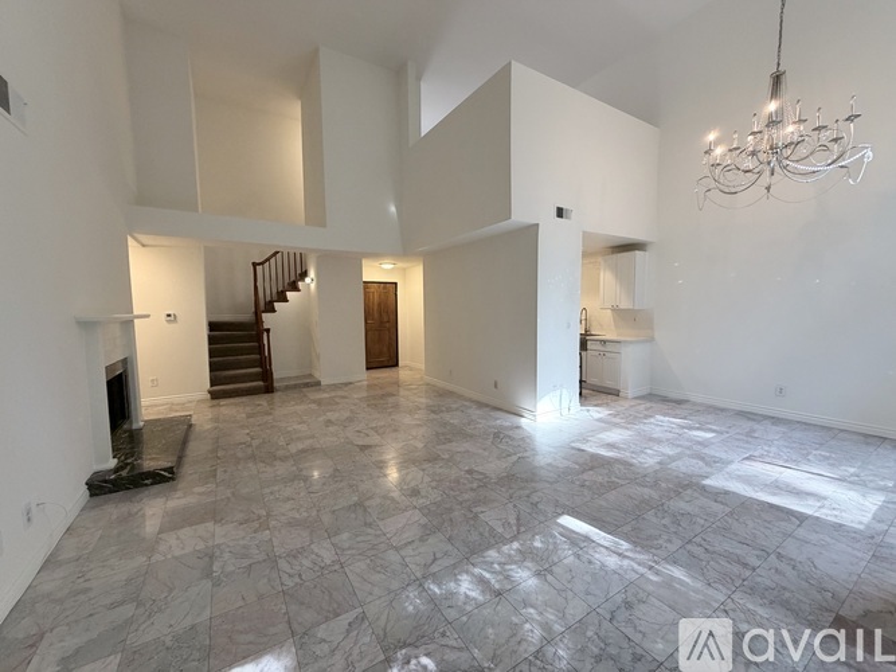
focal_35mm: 14
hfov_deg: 102.1
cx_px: 448
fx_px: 362
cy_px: 336
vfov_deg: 85.7
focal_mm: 2.22
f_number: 2.2
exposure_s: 1/120
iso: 250
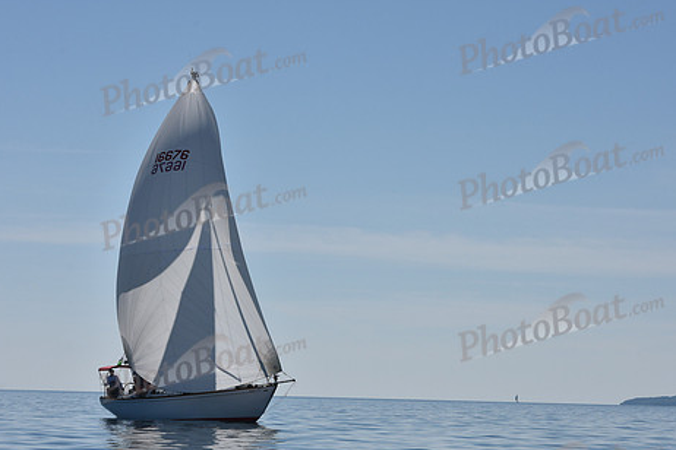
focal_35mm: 108
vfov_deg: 12.7
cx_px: 383
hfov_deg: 18.9
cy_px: 268
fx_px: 2028
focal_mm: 86
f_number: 9
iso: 250
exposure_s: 1/800
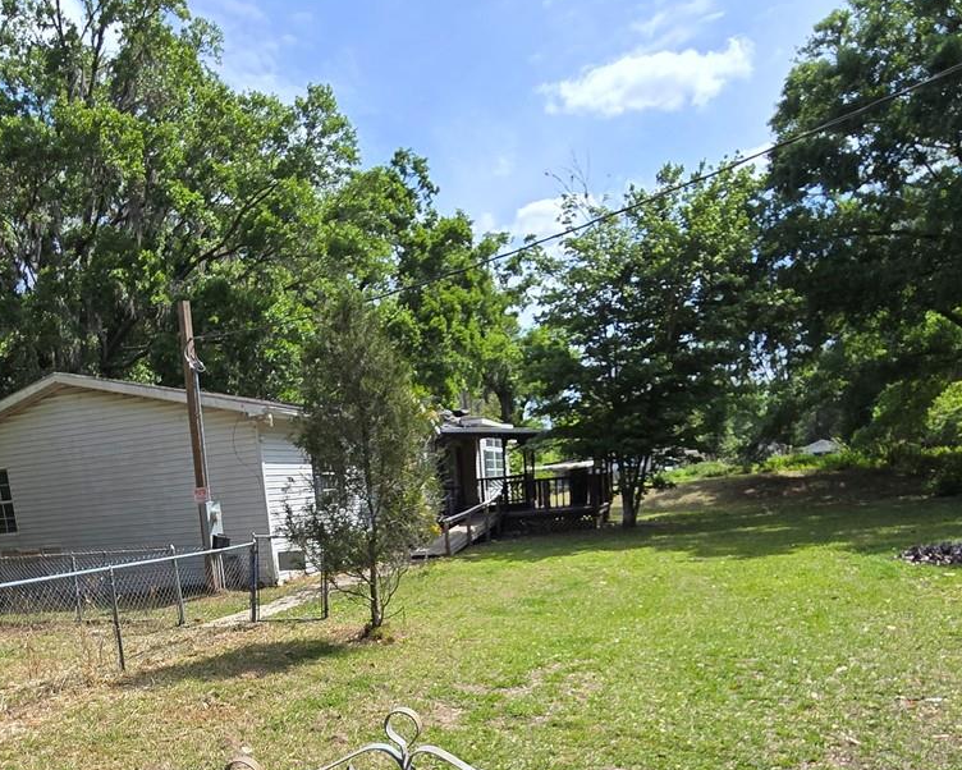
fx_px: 769
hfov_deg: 63.5
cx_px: 389
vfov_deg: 47.9
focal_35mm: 27
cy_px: 689
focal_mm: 2.2
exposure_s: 1/1751
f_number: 2.2
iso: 50
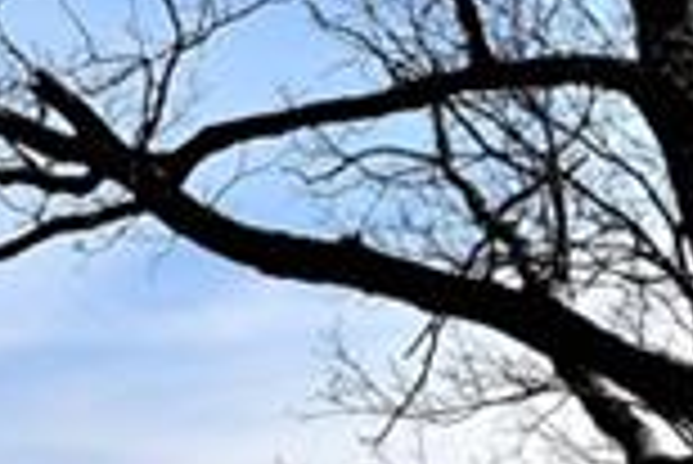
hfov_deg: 9.0
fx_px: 3834
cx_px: -1134
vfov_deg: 6.5
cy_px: 1216
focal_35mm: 199
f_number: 10
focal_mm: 20
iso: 100
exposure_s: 1/200
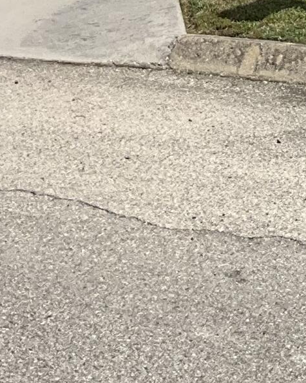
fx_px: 1619
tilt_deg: -2.6
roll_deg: -0.9
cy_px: -189
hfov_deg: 10.1
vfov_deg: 12.8
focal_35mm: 143
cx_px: 580
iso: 25
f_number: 1.8
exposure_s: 1/2801
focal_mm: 3
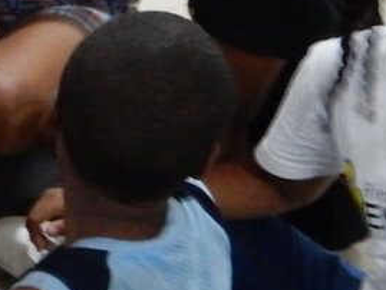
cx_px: -472
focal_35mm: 156
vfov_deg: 9.4
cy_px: -83
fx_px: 1740
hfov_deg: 11.1
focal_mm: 5.4
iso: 500
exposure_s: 1/8
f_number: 4
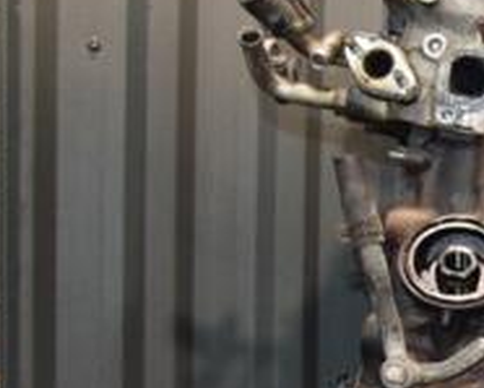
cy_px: 318
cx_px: 768
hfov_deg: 17.6
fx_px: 1369
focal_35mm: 96
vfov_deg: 16.0
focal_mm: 21
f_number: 5
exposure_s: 1/60
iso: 800
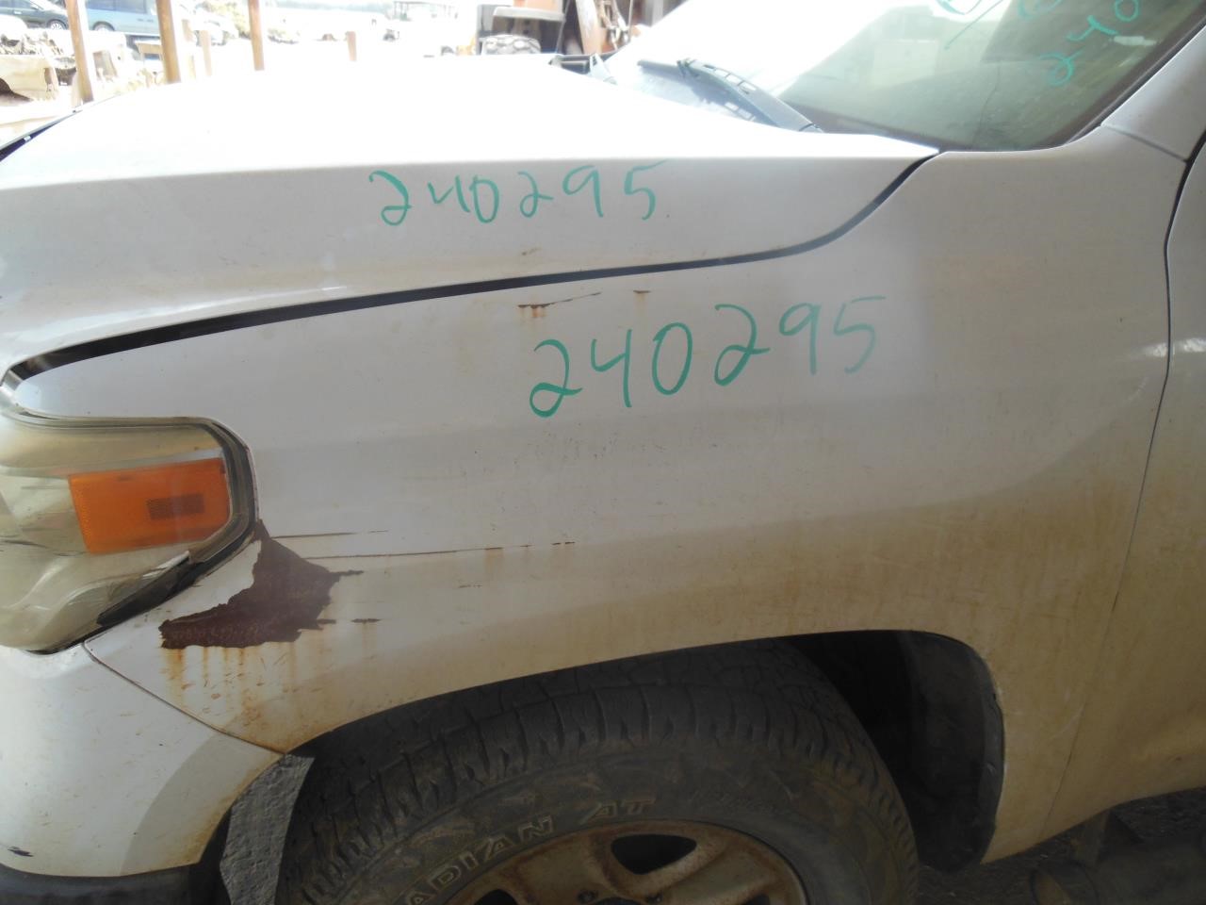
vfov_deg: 54.9
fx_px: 871
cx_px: 603
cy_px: 452
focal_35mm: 25
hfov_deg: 69.4
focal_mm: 4.5
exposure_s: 1/250
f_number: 3.2
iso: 200
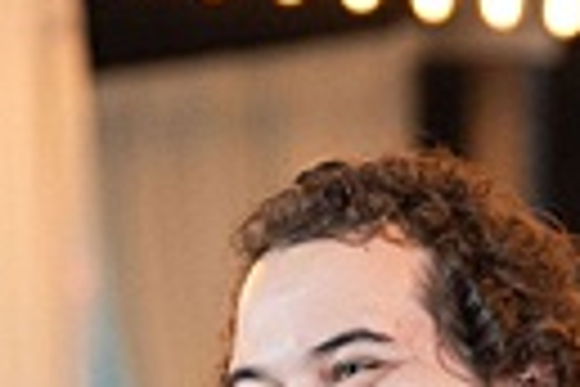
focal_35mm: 379
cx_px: 252
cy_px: 810
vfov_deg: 3.6
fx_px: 6106
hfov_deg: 5.4
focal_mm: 65
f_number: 2.2
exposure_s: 1/250
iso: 1250
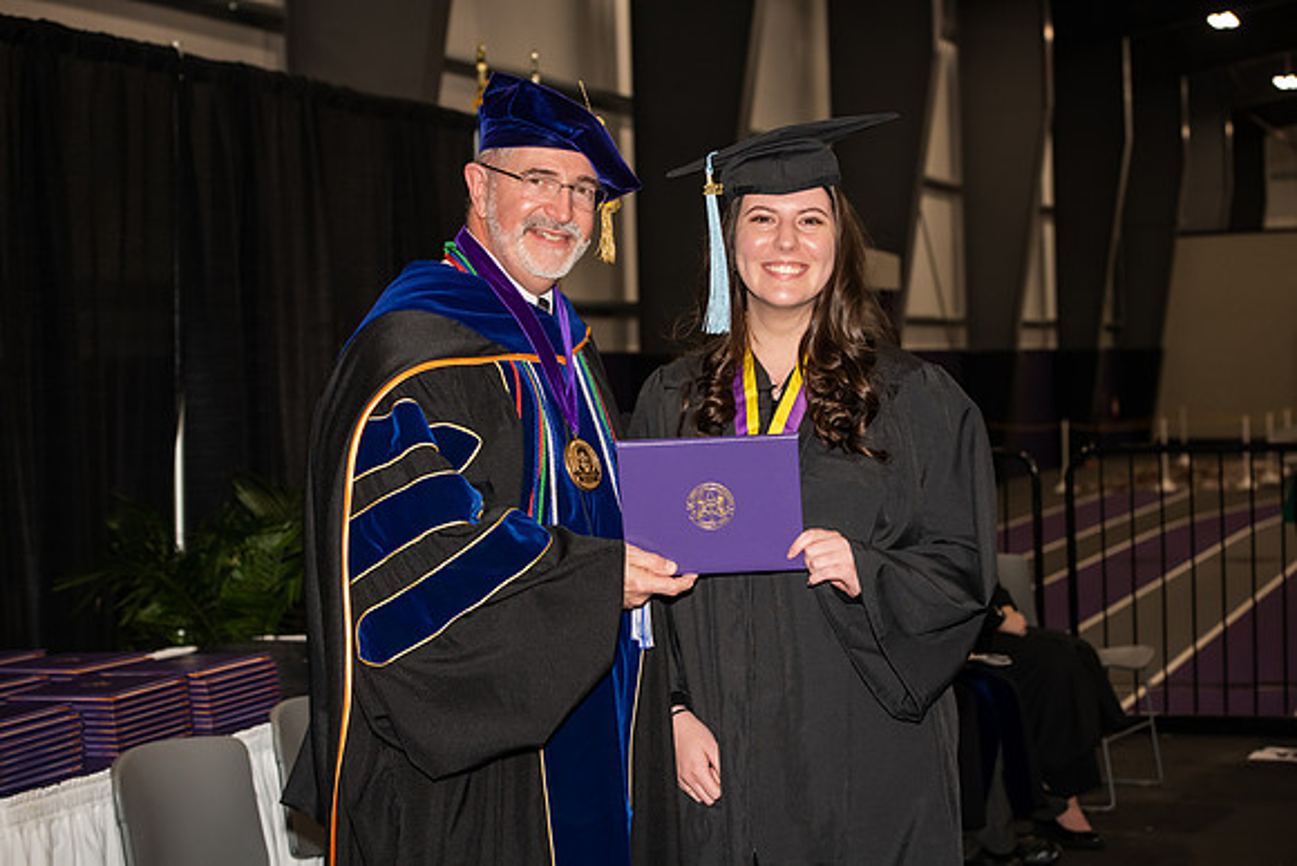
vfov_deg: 19.5
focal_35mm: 70
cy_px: 433
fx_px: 2522
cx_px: 648
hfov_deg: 28.8
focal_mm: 70
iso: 1000
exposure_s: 1/200
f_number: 5.6
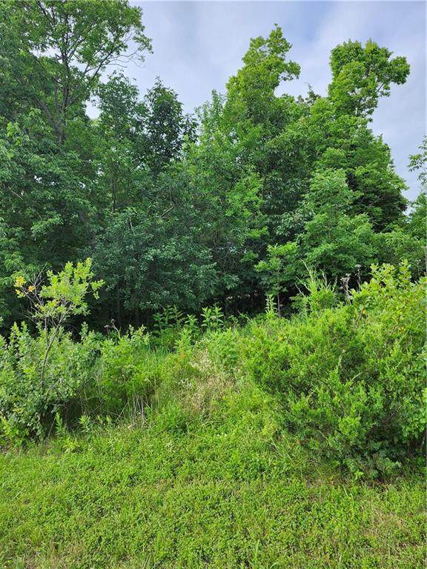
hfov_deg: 58.9
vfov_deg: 73.9
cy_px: 284
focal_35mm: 23
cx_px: 214
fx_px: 378
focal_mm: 5.54
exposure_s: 1/351
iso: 25
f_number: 1.8
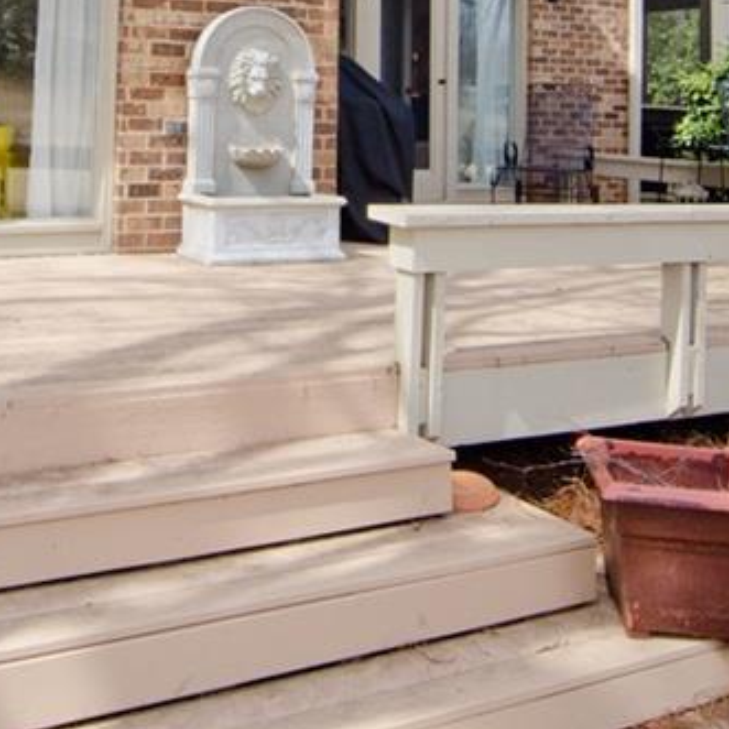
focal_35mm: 43
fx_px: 1032
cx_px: 218
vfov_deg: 35.8
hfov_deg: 38.3
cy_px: 32
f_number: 11
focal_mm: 11
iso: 1000
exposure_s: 1/250
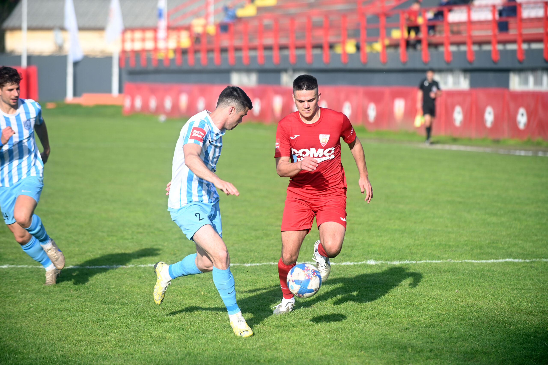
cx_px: 274
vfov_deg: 8.8
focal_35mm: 155
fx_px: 2358
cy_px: 182
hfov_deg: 13.3
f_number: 3.5
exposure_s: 1/1250
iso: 200
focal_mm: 155
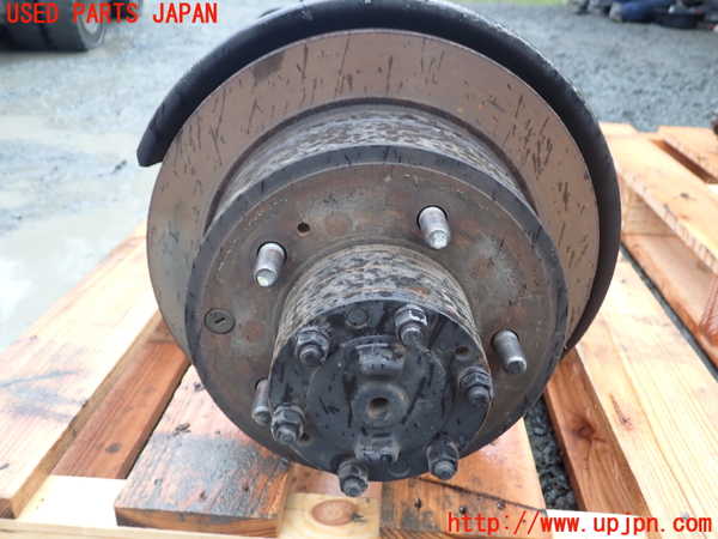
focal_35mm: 30
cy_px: 270
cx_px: 359
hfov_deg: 60.0
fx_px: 622
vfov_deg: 46.8
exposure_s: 1/80
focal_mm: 5.4
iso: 100
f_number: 2.3
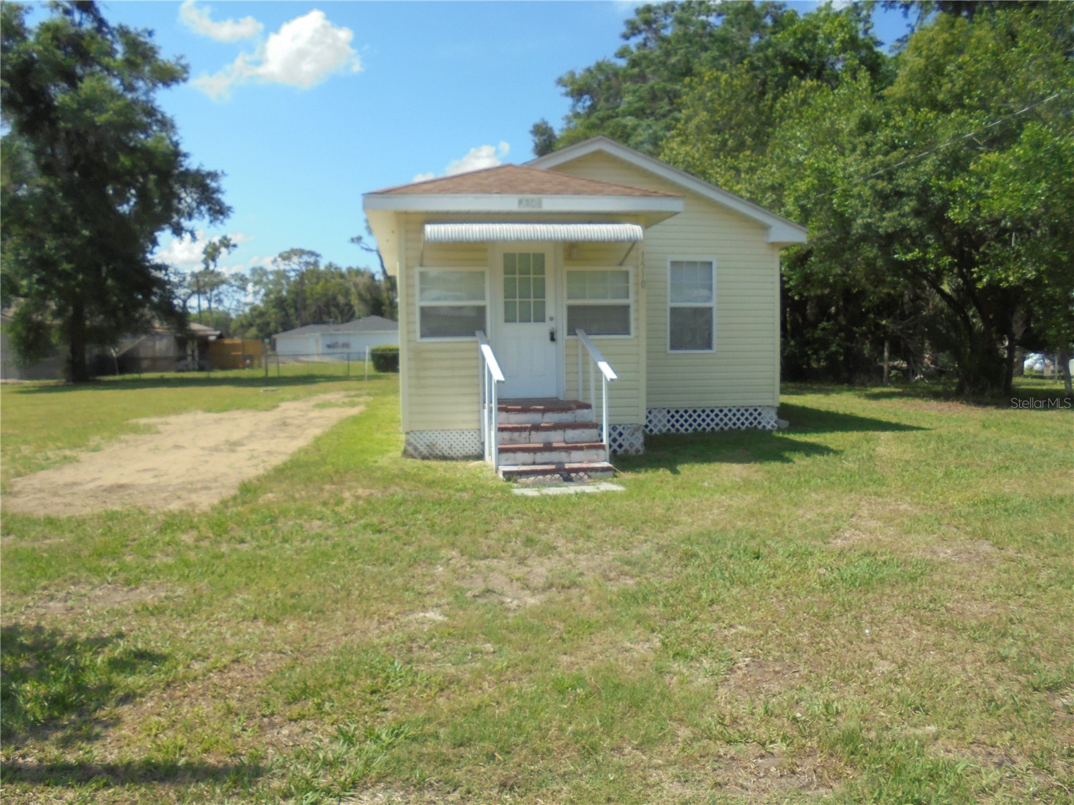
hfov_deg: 67.3
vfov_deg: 53.1
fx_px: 807
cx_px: 537
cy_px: 402
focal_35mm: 26
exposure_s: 1/800
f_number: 3.5
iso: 100
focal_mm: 4.6
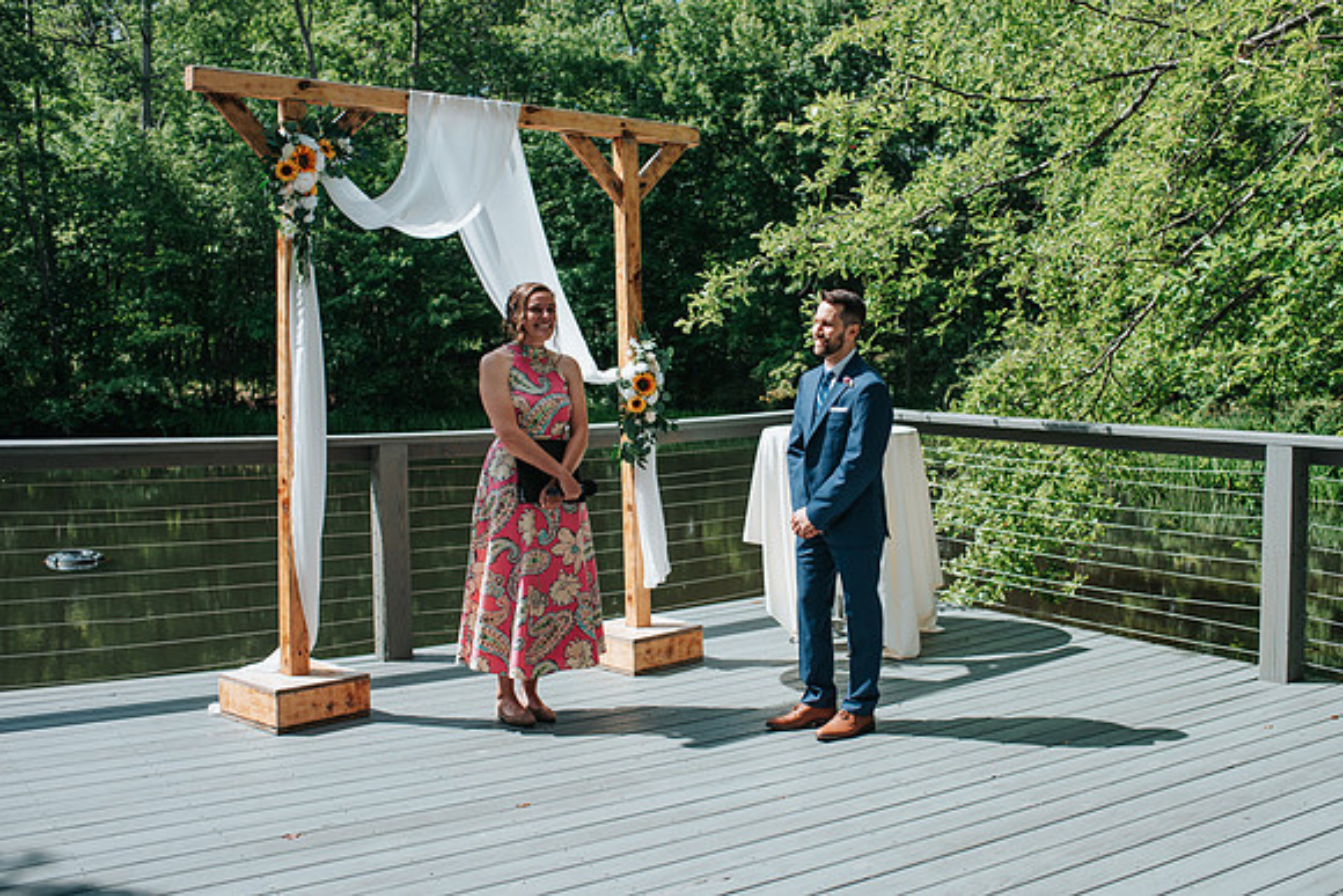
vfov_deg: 35.0
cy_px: 448
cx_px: 717
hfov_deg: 50.5
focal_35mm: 38
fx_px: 1421
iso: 140
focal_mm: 35
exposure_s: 1/1250
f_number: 3.5
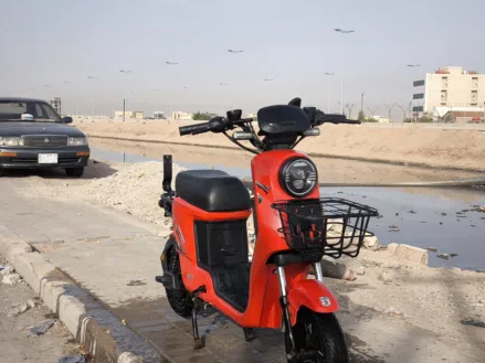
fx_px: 714
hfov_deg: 37.5
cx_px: 233
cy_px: 204
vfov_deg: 28.5
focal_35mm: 51
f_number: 1.9
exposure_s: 1/1493
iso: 50
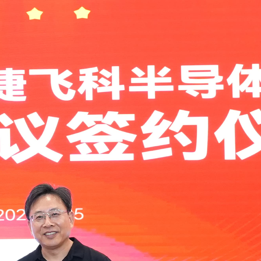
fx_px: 657
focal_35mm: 77
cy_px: 291
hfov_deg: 21.5
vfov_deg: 21.3
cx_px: -11
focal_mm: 17.5
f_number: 4
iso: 2000
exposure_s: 1/125
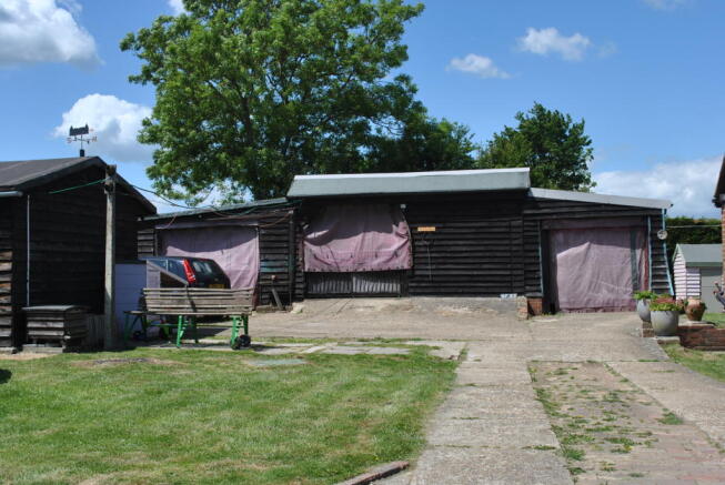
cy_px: 242
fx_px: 877
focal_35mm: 44
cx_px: 362
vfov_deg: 30.9
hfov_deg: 44.9
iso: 100
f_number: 8
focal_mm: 29
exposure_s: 1/250
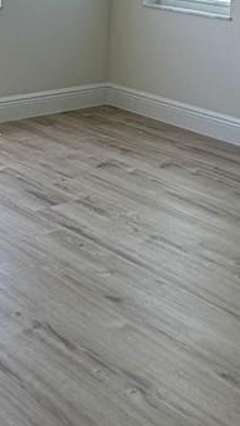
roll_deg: -1.0
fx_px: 814
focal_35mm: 72
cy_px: -3
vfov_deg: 27.6
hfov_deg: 16.7
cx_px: 65
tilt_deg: -5.4
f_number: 2.2
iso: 50
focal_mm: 2.22
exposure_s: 1/328
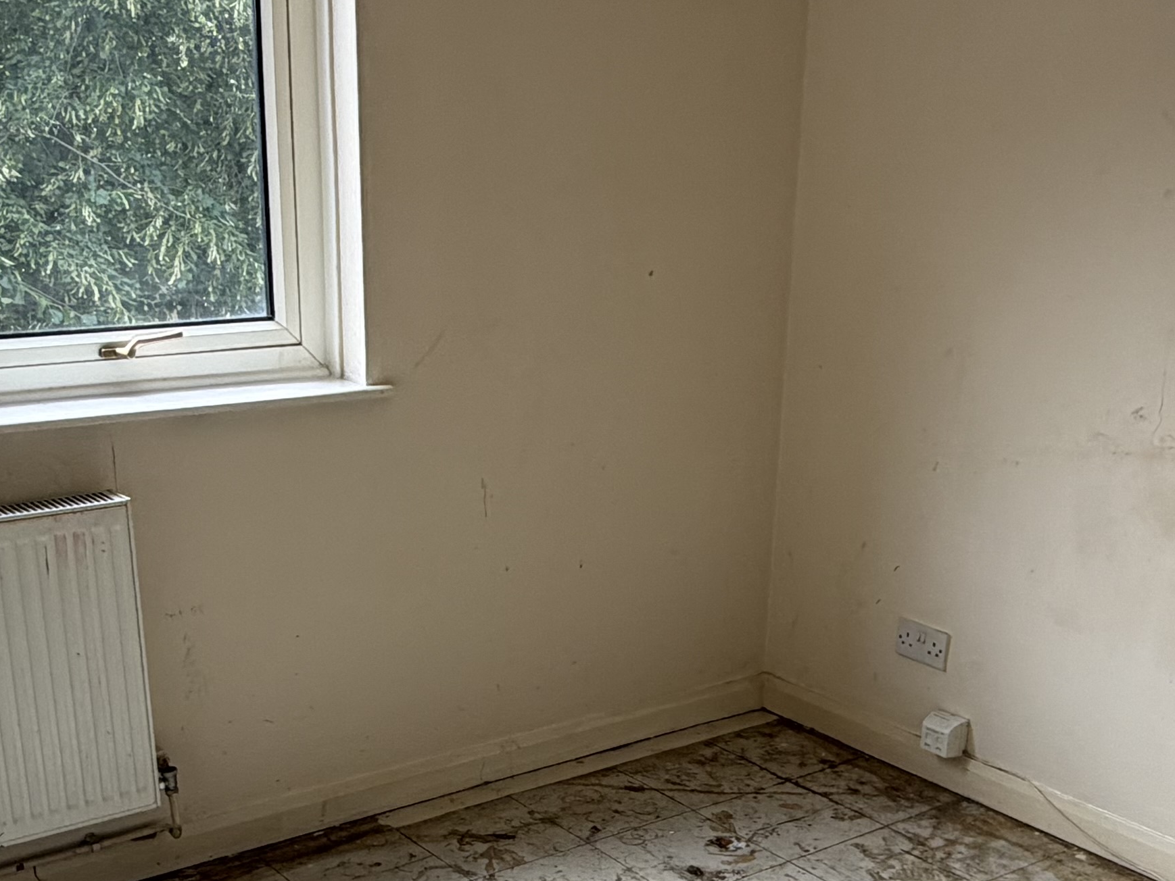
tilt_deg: -20.2
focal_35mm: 46
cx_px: 554
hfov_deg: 41.2
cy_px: 704
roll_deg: -0.3
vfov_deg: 30.8
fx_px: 1562
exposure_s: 1/121
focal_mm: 2.22
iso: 64
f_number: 2.2
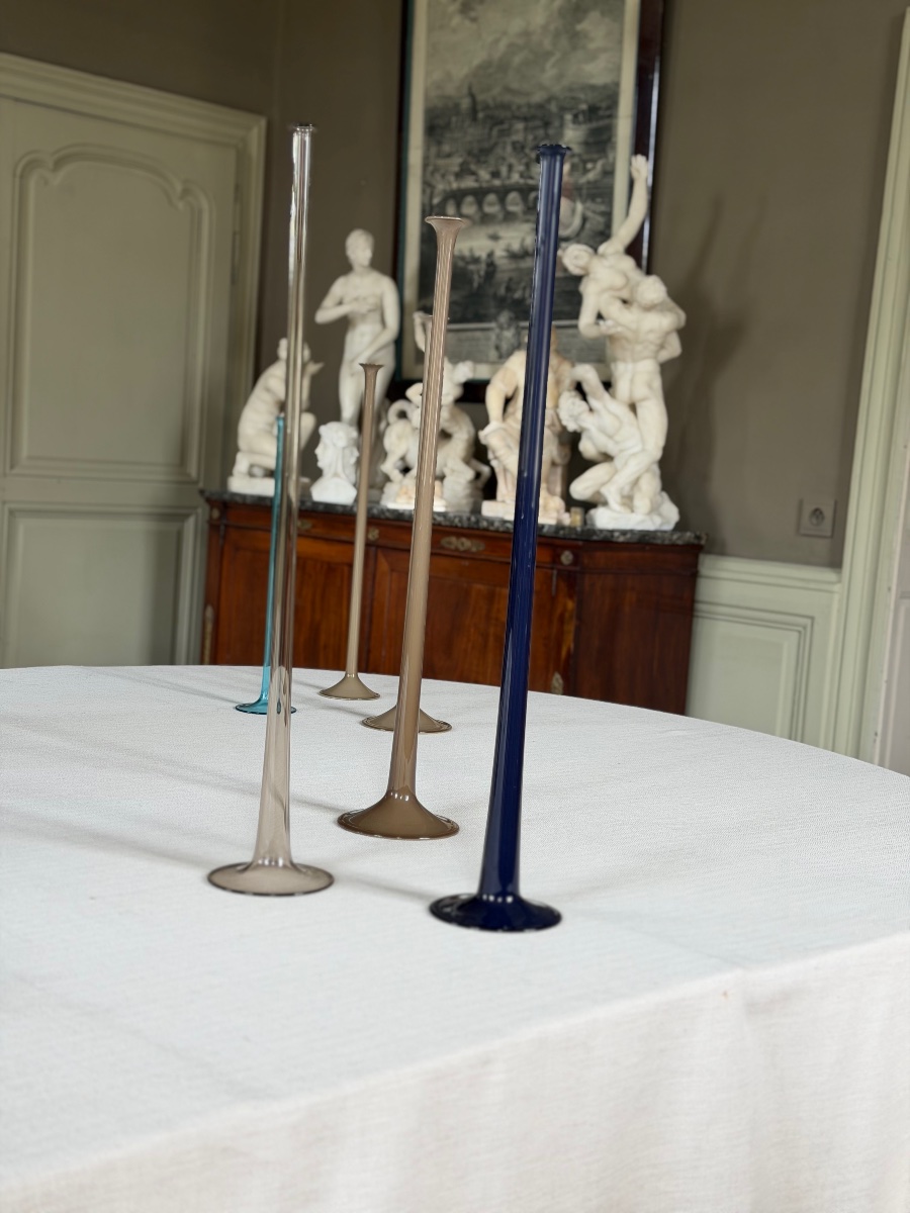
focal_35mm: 48
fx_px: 1682
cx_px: 455
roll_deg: -3.4
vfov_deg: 39.7
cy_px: 606
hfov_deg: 30.3
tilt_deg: -4.6
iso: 64
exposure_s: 1/121
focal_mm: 6.76
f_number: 1.78
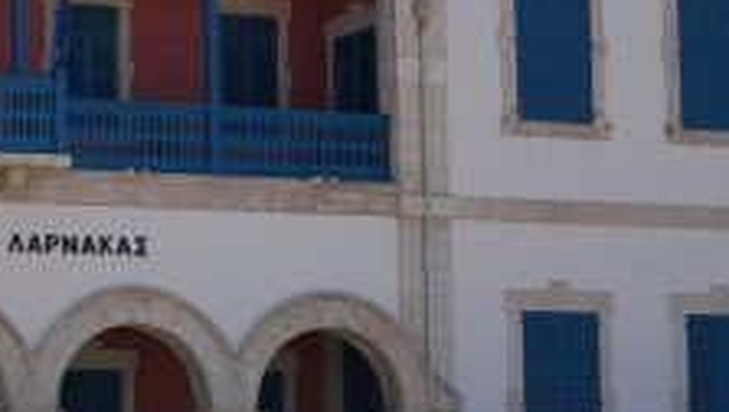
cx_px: -206
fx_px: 2109
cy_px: 335
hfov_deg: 18.3
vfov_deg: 11.1
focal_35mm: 109
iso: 100
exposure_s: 1/640
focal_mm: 29
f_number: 4.5
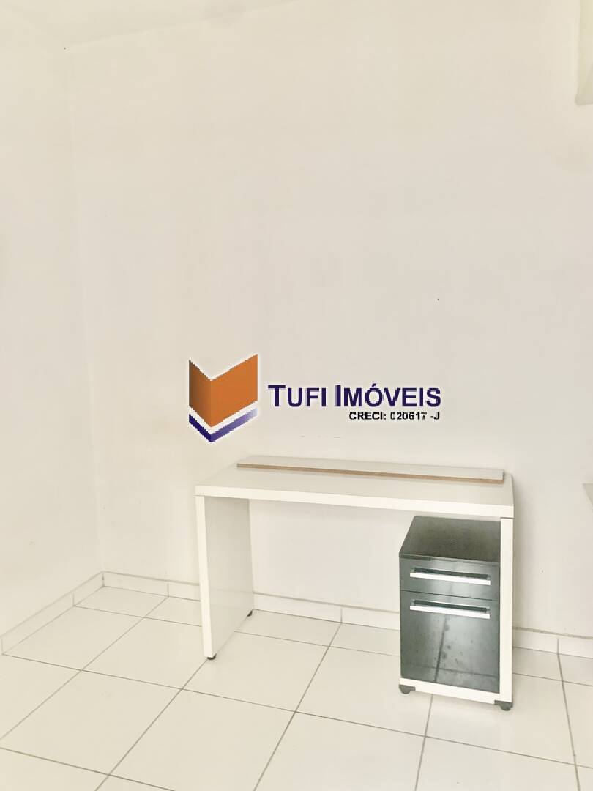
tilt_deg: -6.4
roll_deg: +1.8
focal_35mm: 26
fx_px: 594
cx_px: 296
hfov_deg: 53.1
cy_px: 396
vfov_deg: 67.3
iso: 400
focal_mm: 4.25
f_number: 1.8
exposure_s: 1/36
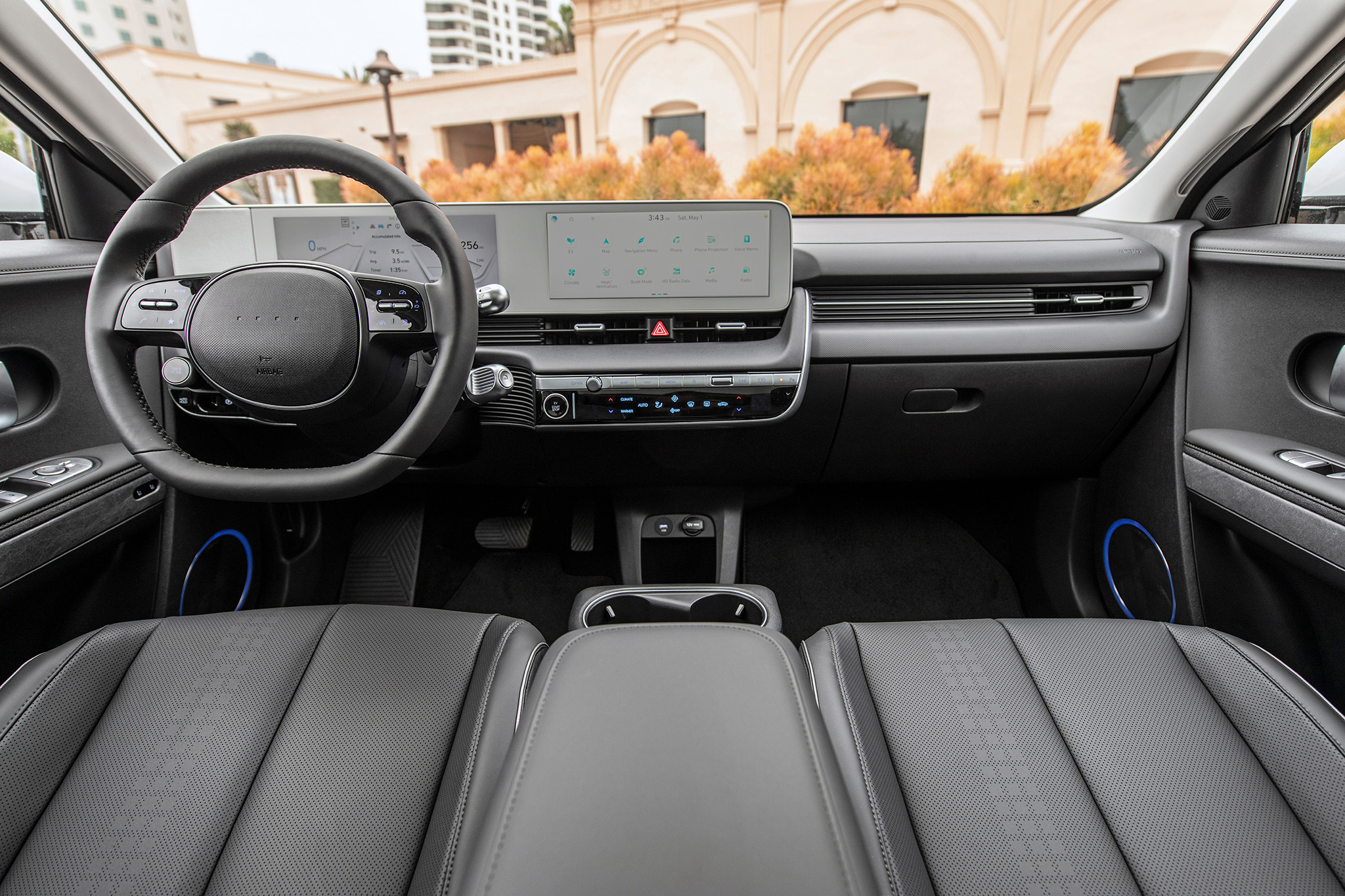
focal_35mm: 18
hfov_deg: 90.0
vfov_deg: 67.4
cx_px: 672
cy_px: 448
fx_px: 672
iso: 200
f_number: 4.5
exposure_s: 1/50
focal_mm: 18
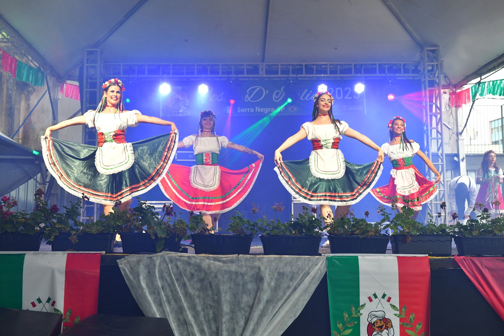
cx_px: 252
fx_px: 588
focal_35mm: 42
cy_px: 168
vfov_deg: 31.9
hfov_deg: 46.4
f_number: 3.2
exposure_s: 1/400
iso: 1000
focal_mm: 28
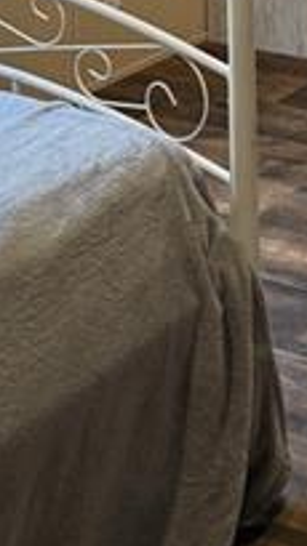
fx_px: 1421
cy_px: -296
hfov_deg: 11.9
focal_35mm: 98
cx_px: 422
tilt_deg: -5.2
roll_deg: +1.5
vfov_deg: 18.9
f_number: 1.78
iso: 320
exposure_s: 1/60
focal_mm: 6.86
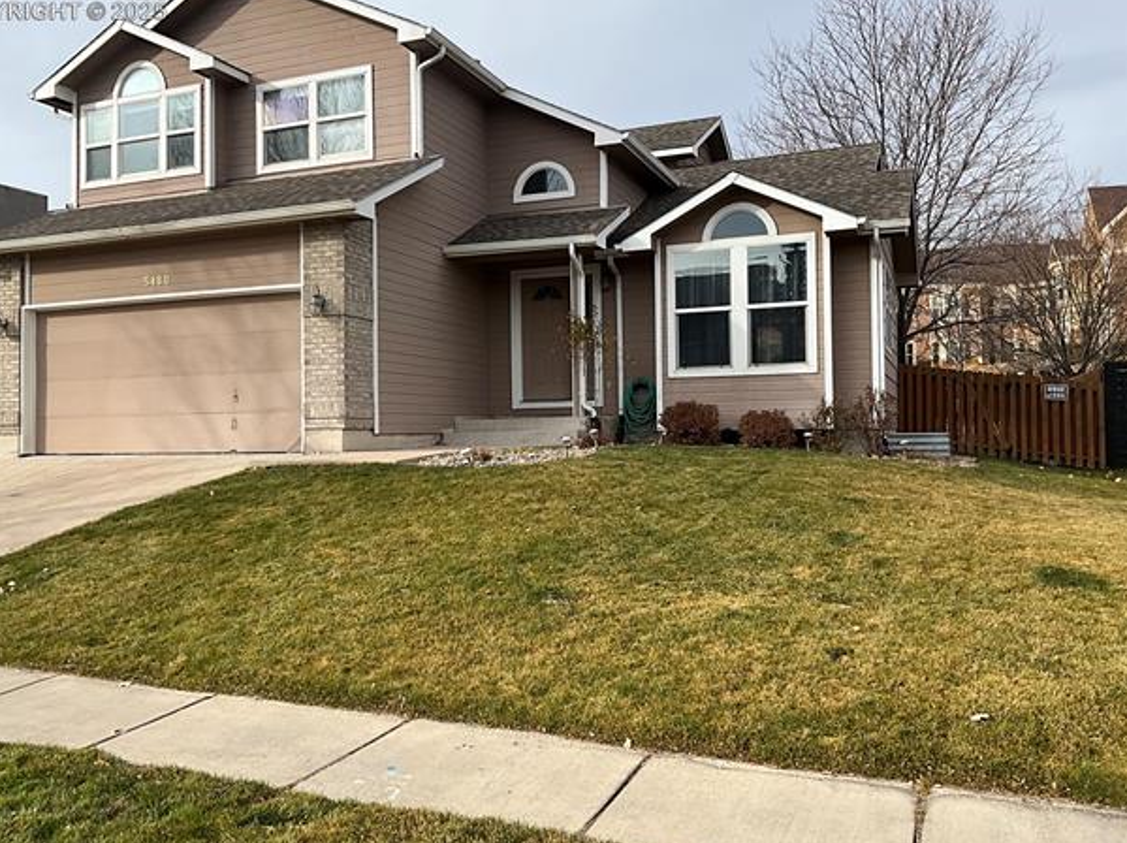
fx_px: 1008
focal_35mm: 31
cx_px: 538
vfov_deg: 45.4
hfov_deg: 58.4
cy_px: 406
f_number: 1.8
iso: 25
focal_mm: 3
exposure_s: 1/1015
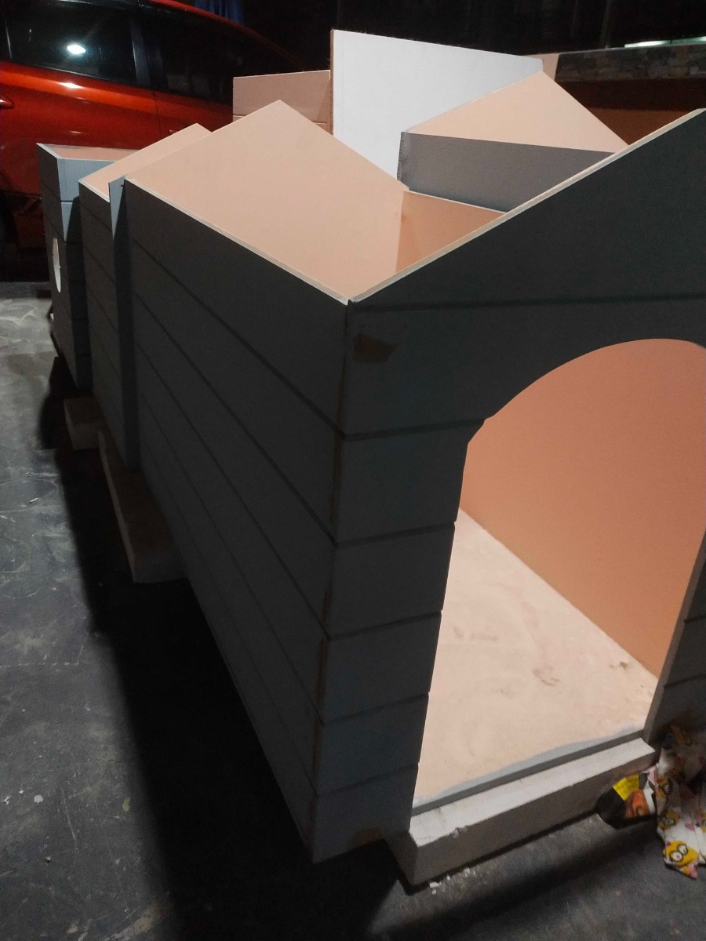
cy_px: 470
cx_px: 353
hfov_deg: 46.8
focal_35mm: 30
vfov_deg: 60.0
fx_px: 816
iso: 583
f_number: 1.8
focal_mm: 3.95
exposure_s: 1/33.3
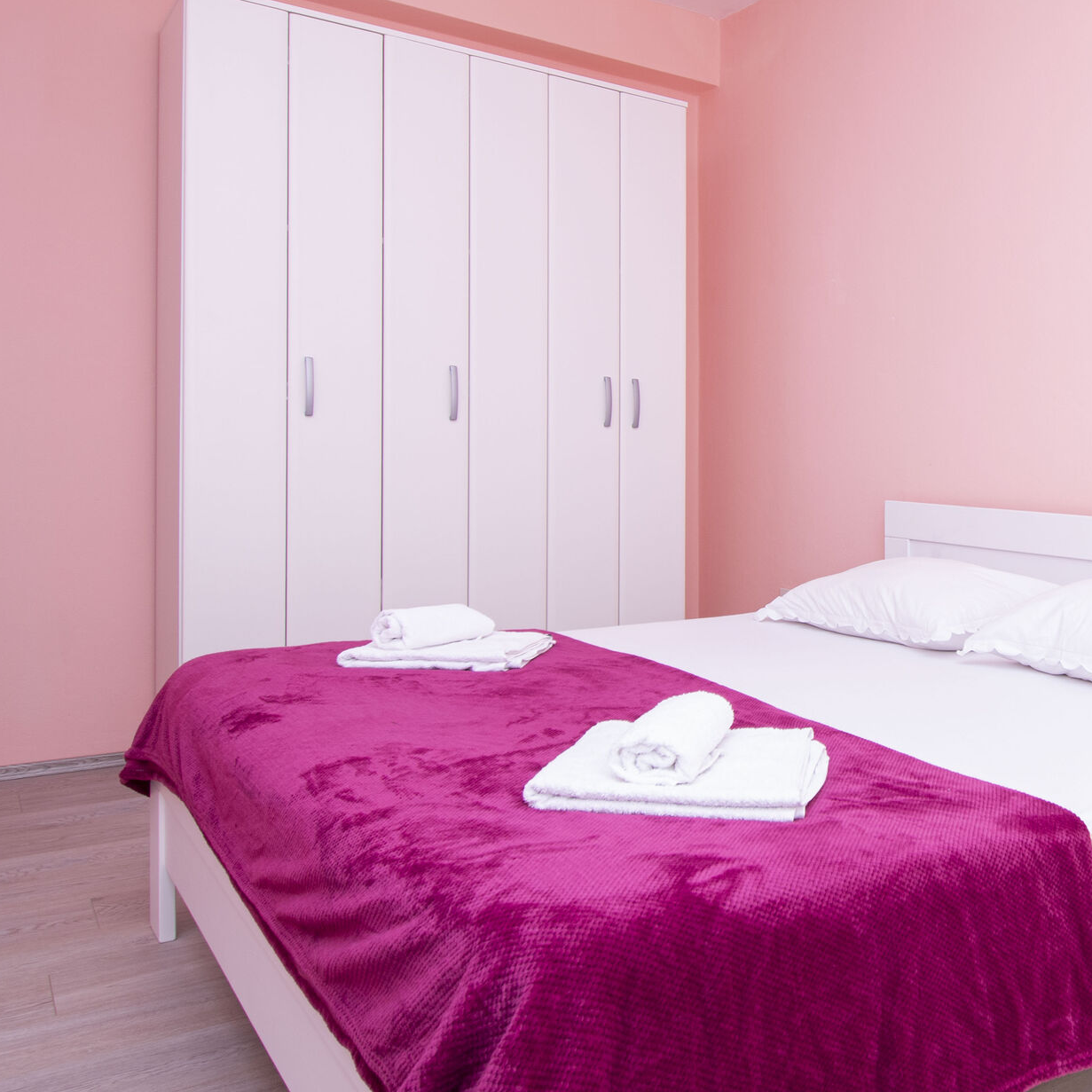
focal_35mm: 29
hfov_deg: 50.6
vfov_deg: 55.6
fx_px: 1035
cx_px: 939
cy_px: 543
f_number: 5.6
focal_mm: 10
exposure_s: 1/80
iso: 100
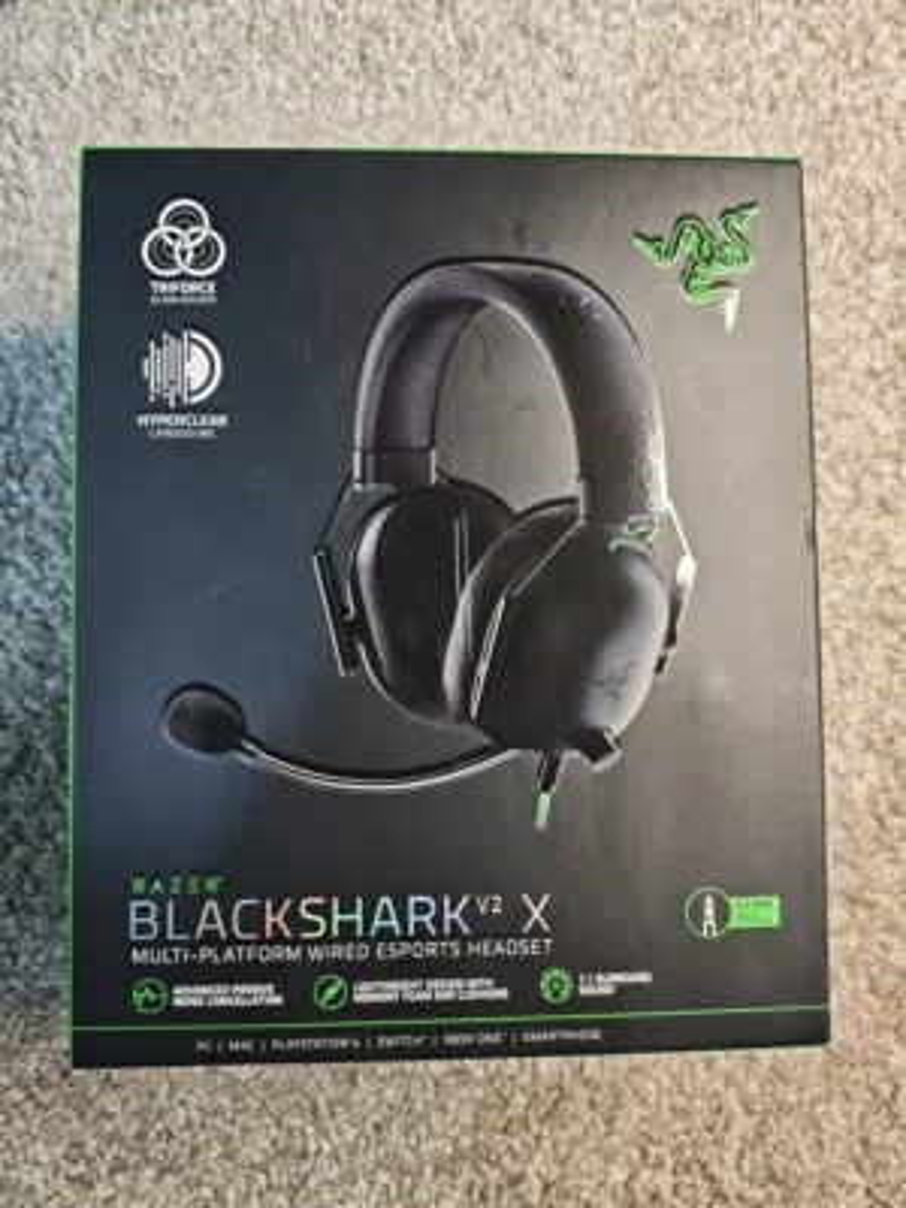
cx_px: 453
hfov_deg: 53.1
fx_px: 907
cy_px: 604
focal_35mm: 26
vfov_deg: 67.3
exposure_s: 1/100
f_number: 1.5
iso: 125
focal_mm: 4.94
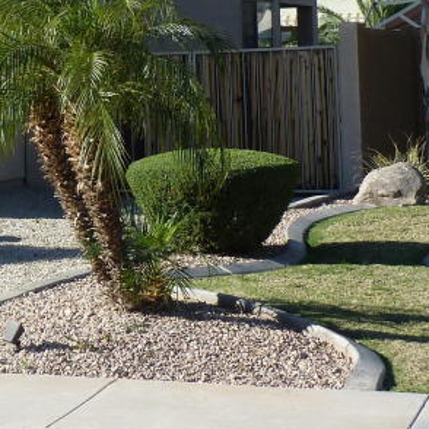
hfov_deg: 13.6
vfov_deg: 13.9
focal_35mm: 123
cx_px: -143
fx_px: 1725
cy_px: -29
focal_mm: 6.5
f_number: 4
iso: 80
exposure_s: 1/320
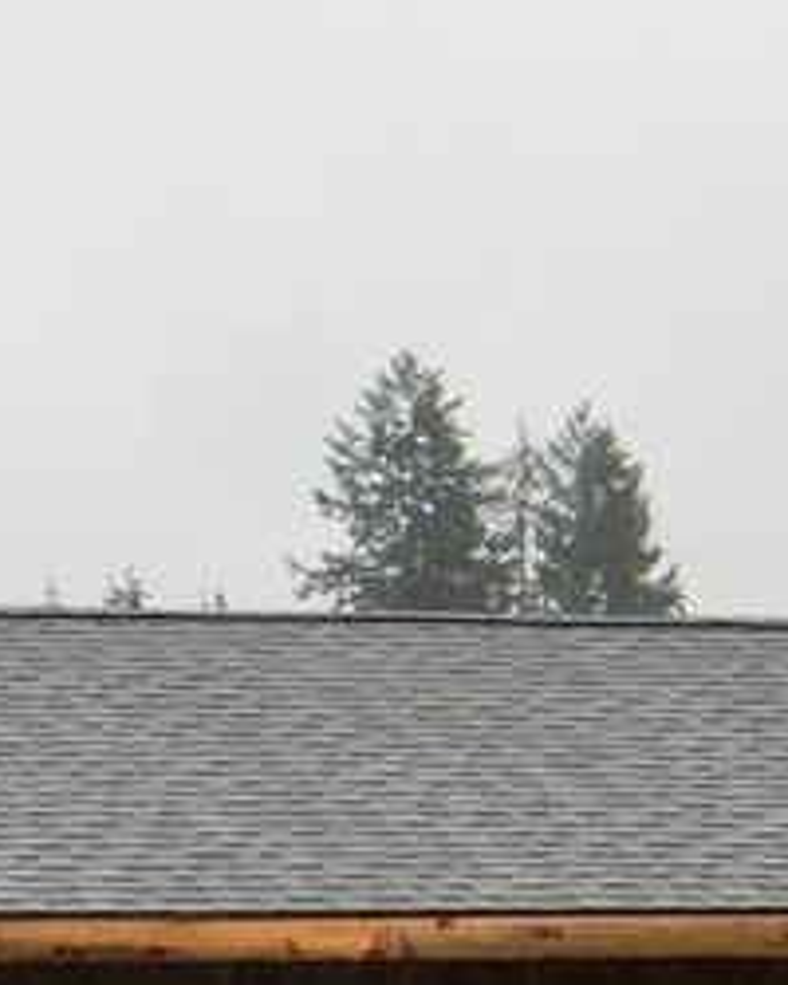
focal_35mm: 284
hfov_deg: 5.4
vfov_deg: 6.8
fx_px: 8279
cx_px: -24
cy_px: 1005
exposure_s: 1/250
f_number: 4.8
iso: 200
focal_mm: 12.6
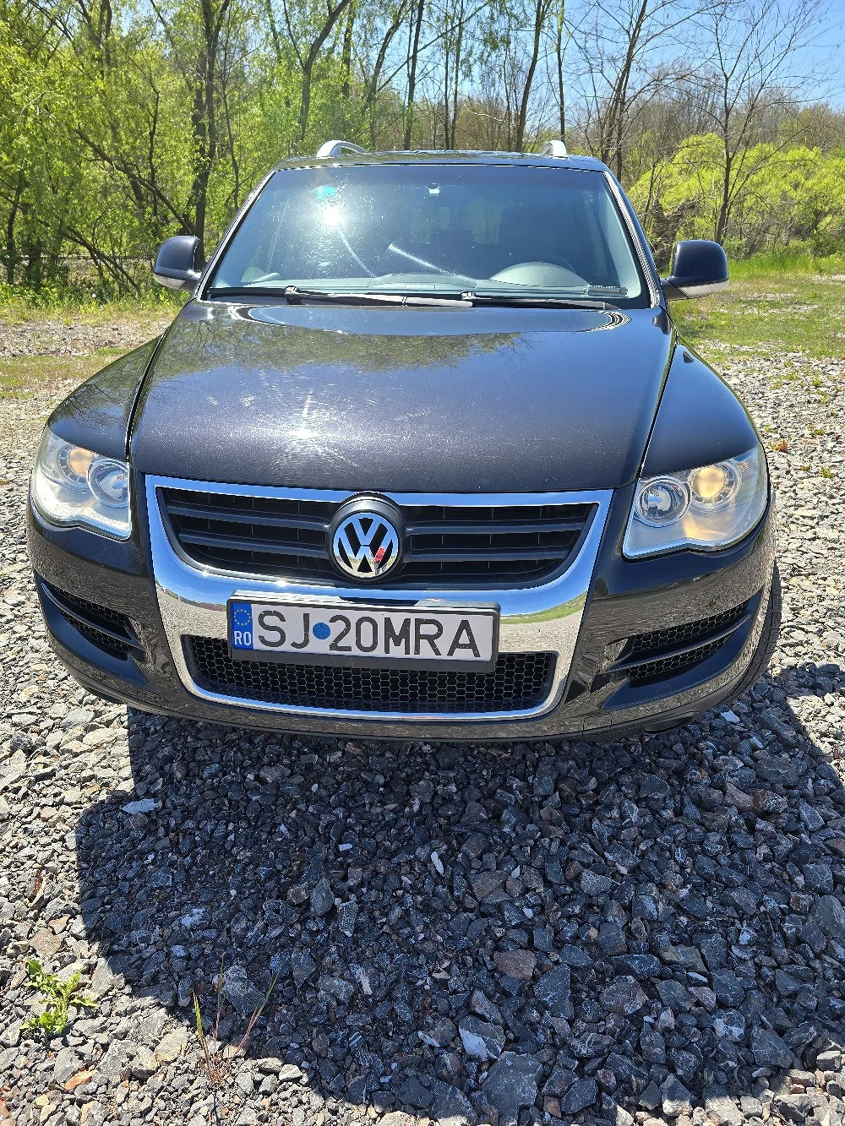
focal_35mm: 23
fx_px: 748
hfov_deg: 58.9
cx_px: 422
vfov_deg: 73.9
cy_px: 563
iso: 12
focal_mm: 6.3
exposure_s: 1/323
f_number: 1.7
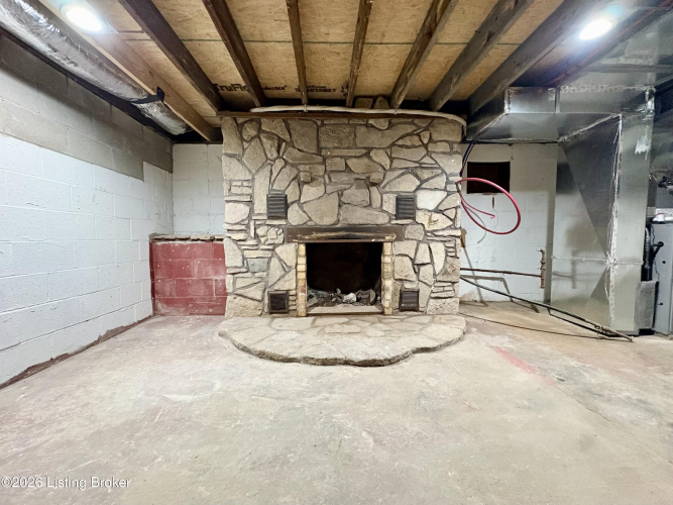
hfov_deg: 102.1
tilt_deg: -2.7
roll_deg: +0.8
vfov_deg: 85.7
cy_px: 252
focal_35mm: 14
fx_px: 272
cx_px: 336
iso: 1000
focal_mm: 2.22
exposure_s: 1/40
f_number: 2.2
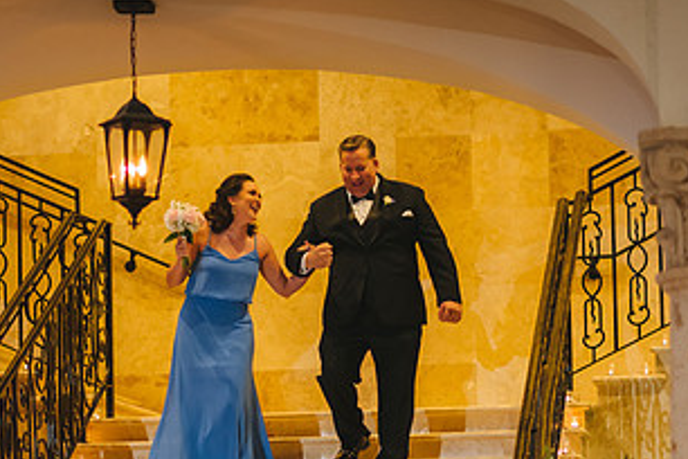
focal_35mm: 161
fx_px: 3077
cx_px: 236
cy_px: 429
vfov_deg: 8.5
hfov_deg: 12.7
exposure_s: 1/160
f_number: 2
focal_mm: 85
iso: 1600
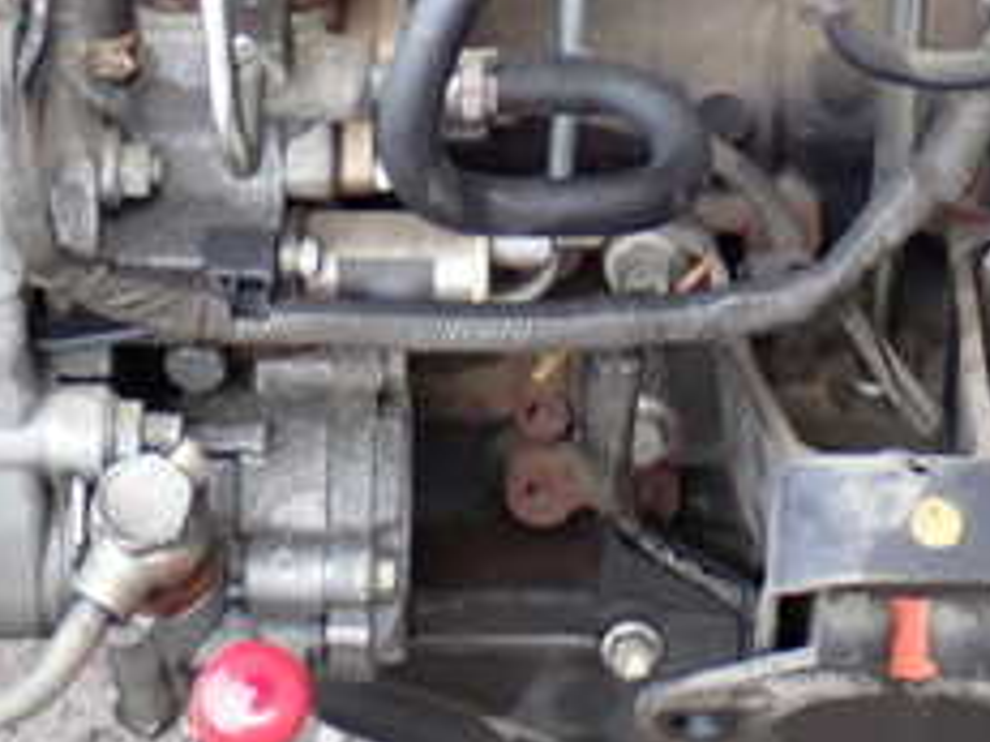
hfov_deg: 15.1
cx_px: 651
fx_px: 3716
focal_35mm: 130
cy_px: 34
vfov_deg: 11.3
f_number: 3.2
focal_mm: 9.01
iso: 250
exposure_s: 1/50
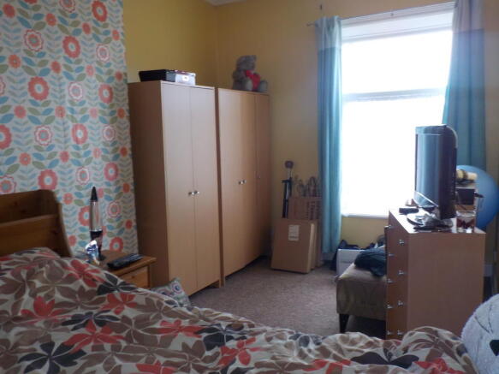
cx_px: 250
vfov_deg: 46.8
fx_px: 432
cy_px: 187
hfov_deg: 60.0
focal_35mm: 30
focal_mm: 4.1
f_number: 3.3
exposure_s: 1/30
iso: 200
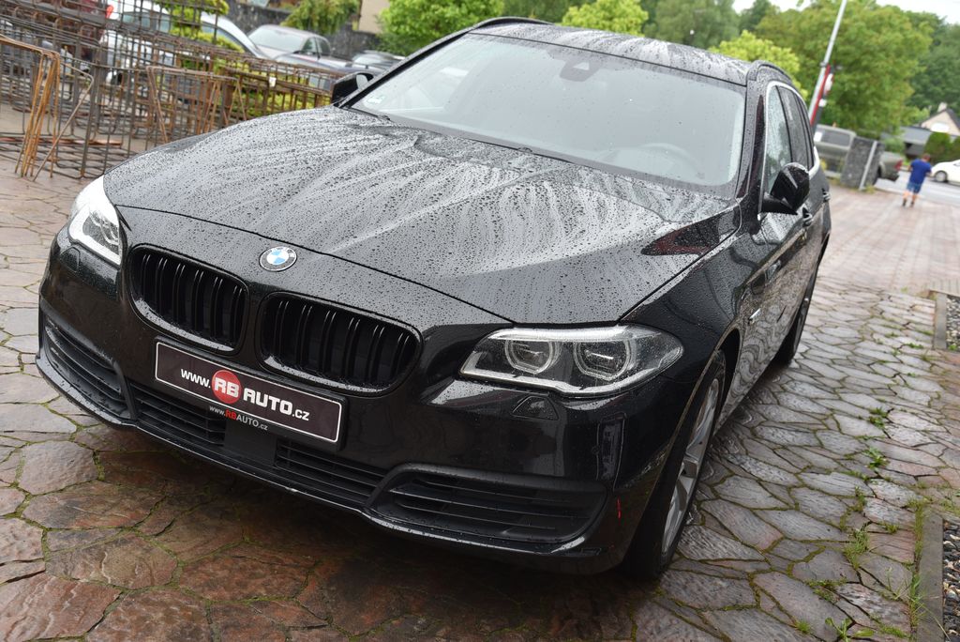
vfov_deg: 35.1
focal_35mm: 38
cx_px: 480
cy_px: 321
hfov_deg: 50.7
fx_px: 1014
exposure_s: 1/125
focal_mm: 38
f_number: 5.6
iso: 500
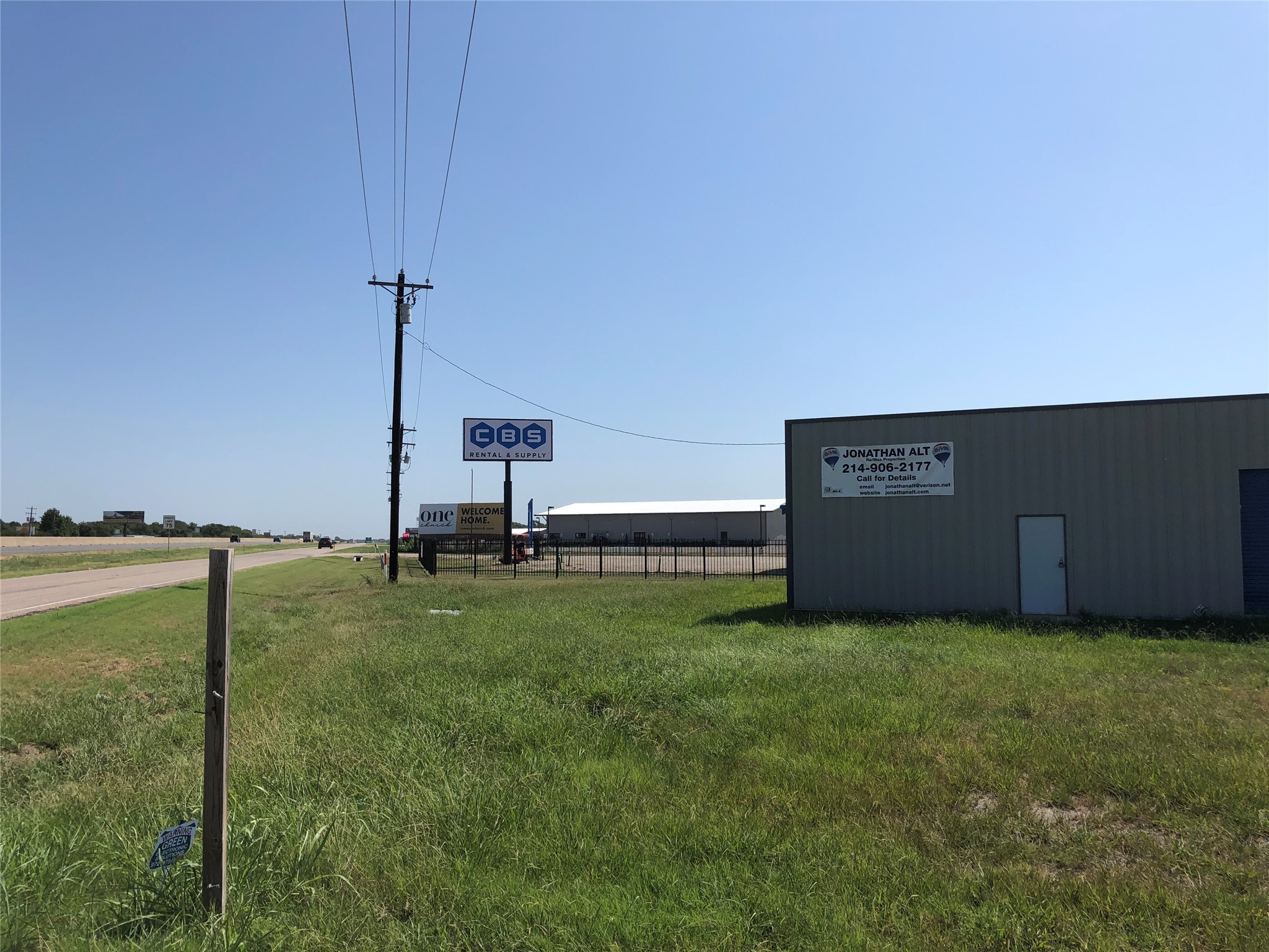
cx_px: 634
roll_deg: +0.2
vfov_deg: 49.7
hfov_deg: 63.4
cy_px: 476
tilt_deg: +3.0
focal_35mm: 28
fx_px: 1026
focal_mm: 4
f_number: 1.8
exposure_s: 1/4049
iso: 25
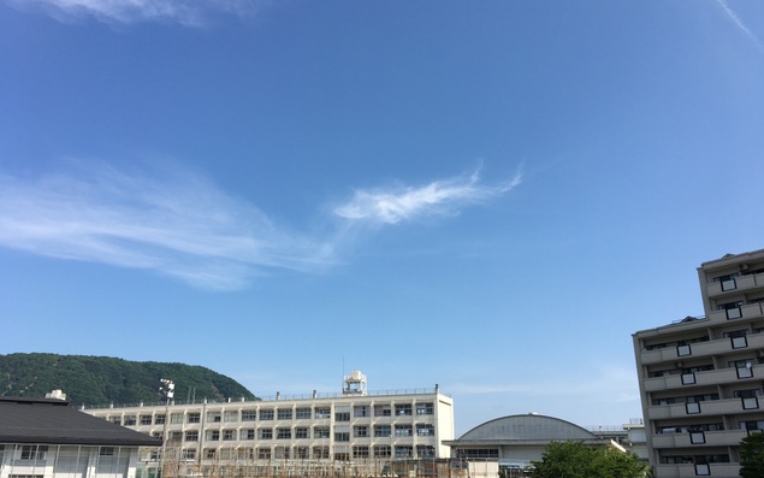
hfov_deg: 61.2
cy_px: 247
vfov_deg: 40.6
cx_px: 381
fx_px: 646
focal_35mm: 31
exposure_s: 1/1451
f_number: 2.2
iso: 25
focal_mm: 4.15
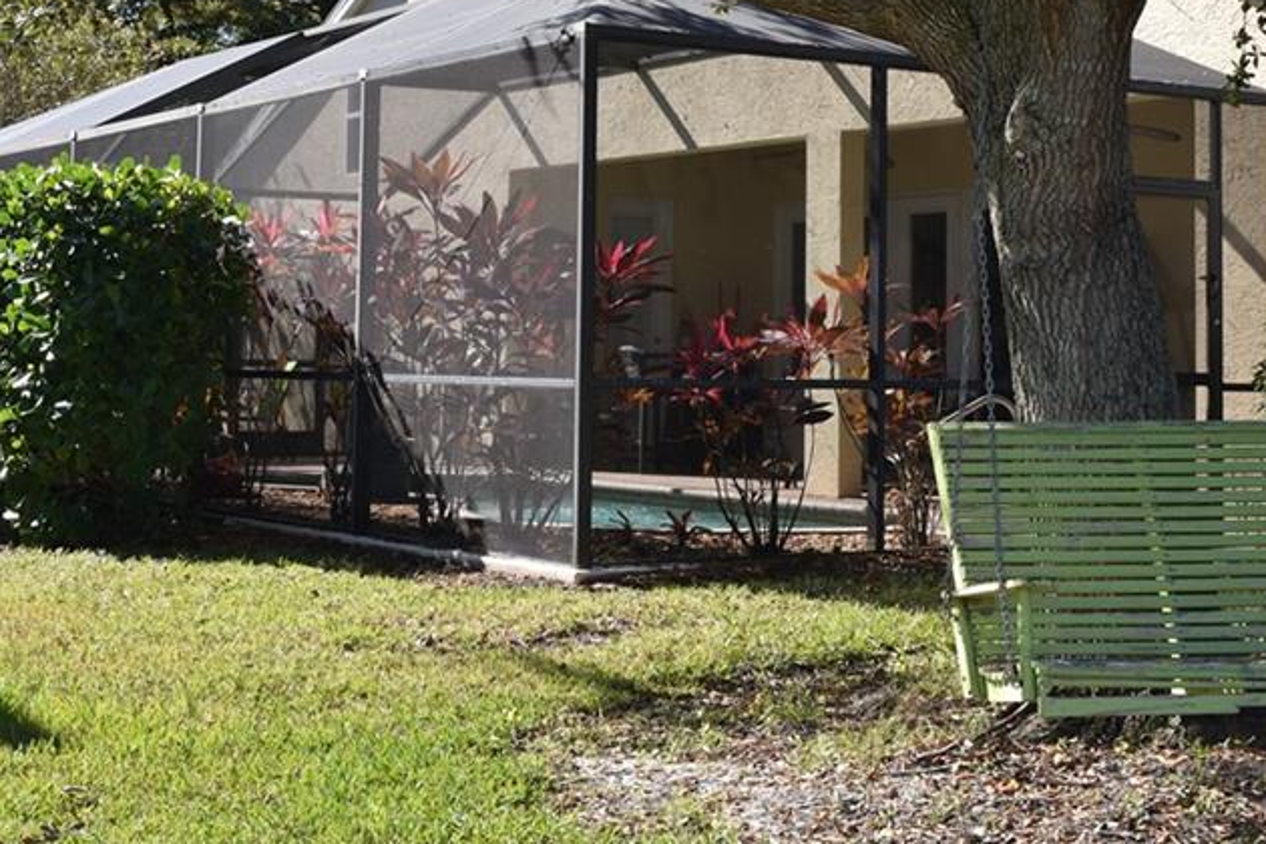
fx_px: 2314
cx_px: 641
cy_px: 179
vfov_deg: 20.5
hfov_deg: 30.6
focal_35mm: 66
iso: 100
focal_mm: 27
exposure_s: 1/160
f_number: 6.3
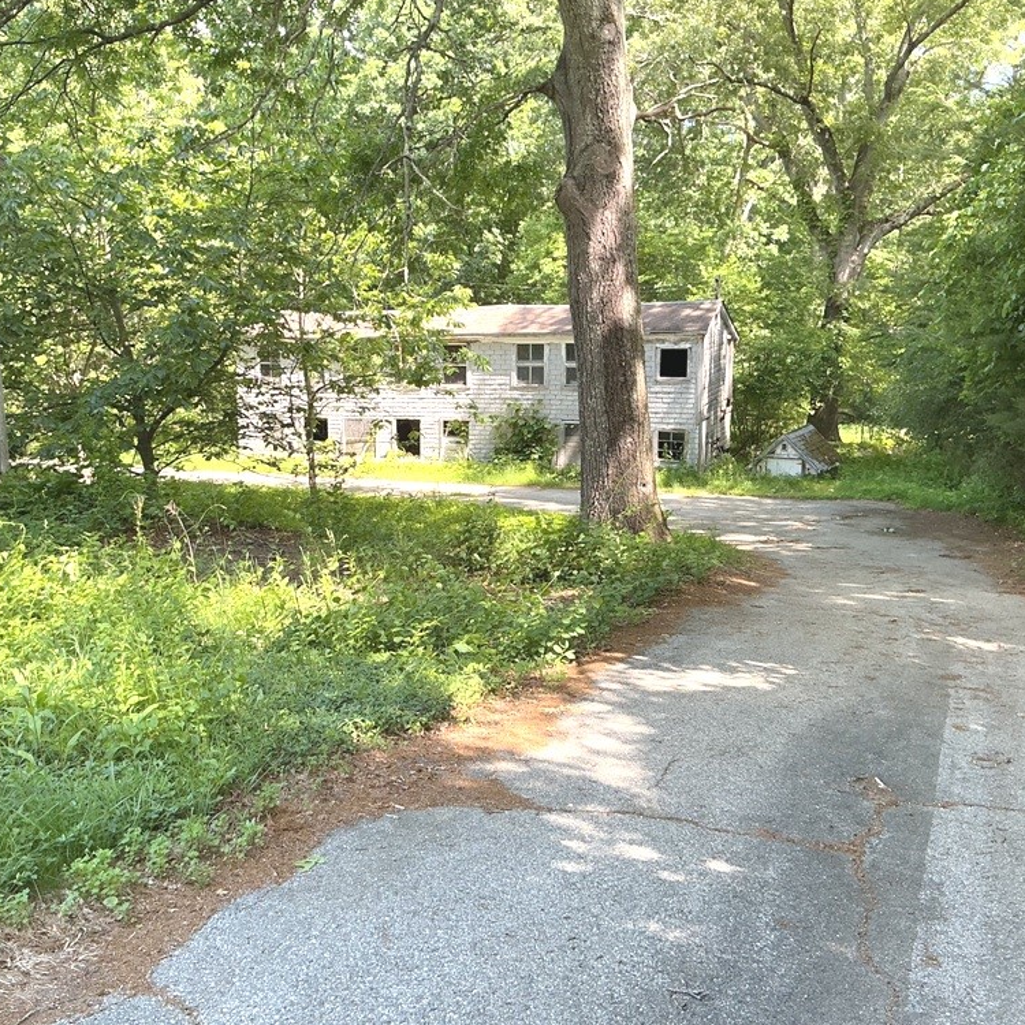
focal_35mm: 35
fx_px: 1173
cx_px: 422
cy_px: 522
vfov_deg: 47.2
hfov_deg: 47.0
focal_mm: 3
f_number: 1.8
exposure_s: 1/120
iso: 20
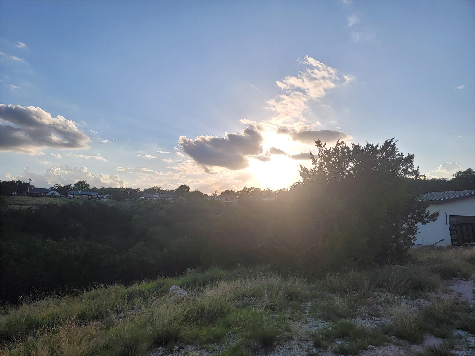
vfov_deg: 56.8
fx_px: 329
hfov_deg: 71.6
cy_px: 178
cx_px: 238
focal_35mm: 24
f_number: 1.8
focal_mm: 6.7
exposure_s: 1/942
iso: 16
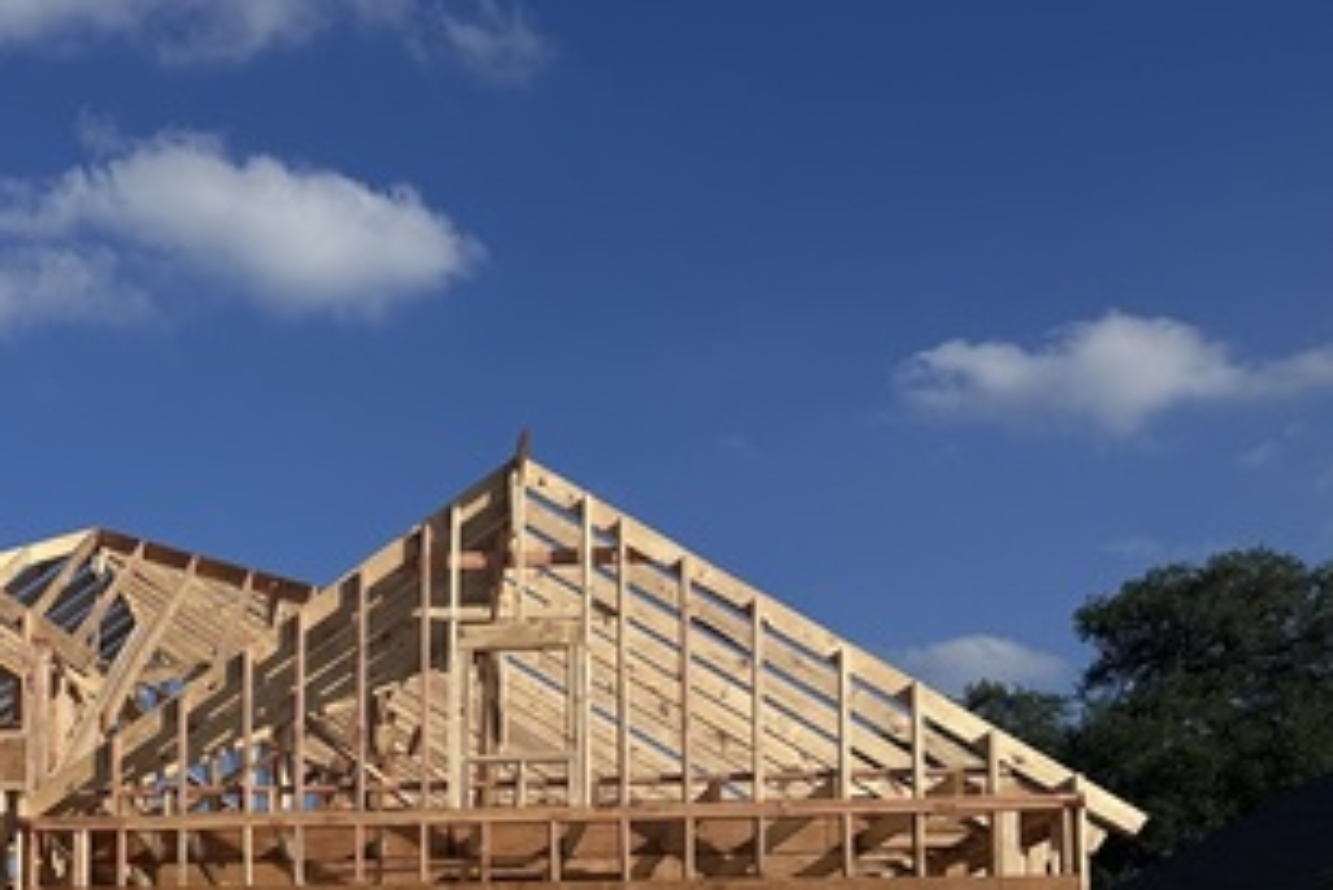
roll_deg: -1.0
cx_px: 17
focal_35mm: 52
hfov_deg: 34.8
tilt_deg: +4.9
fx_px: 1926
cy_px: 968
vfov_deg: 24.4
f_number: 1.78
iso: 80
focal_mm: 6.86
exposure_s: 1/7576
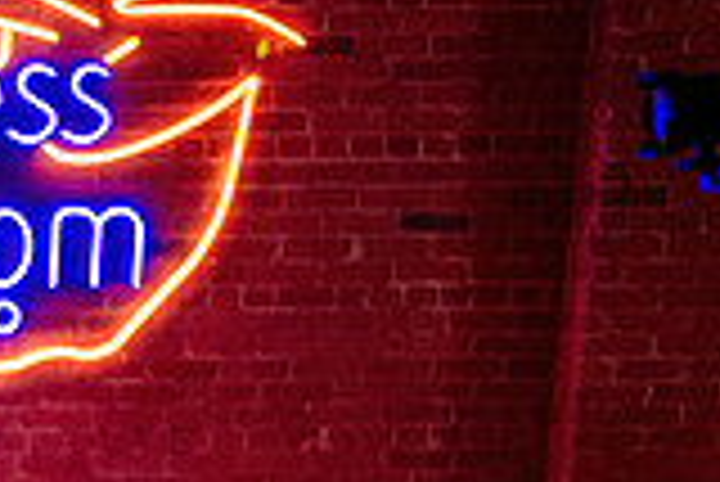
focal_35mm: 120
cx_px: -667
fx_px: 2402
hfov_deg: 14.5
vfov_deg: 11.1
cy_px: 637
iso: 2500
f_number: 1.4
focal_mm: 28
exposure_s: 1/250
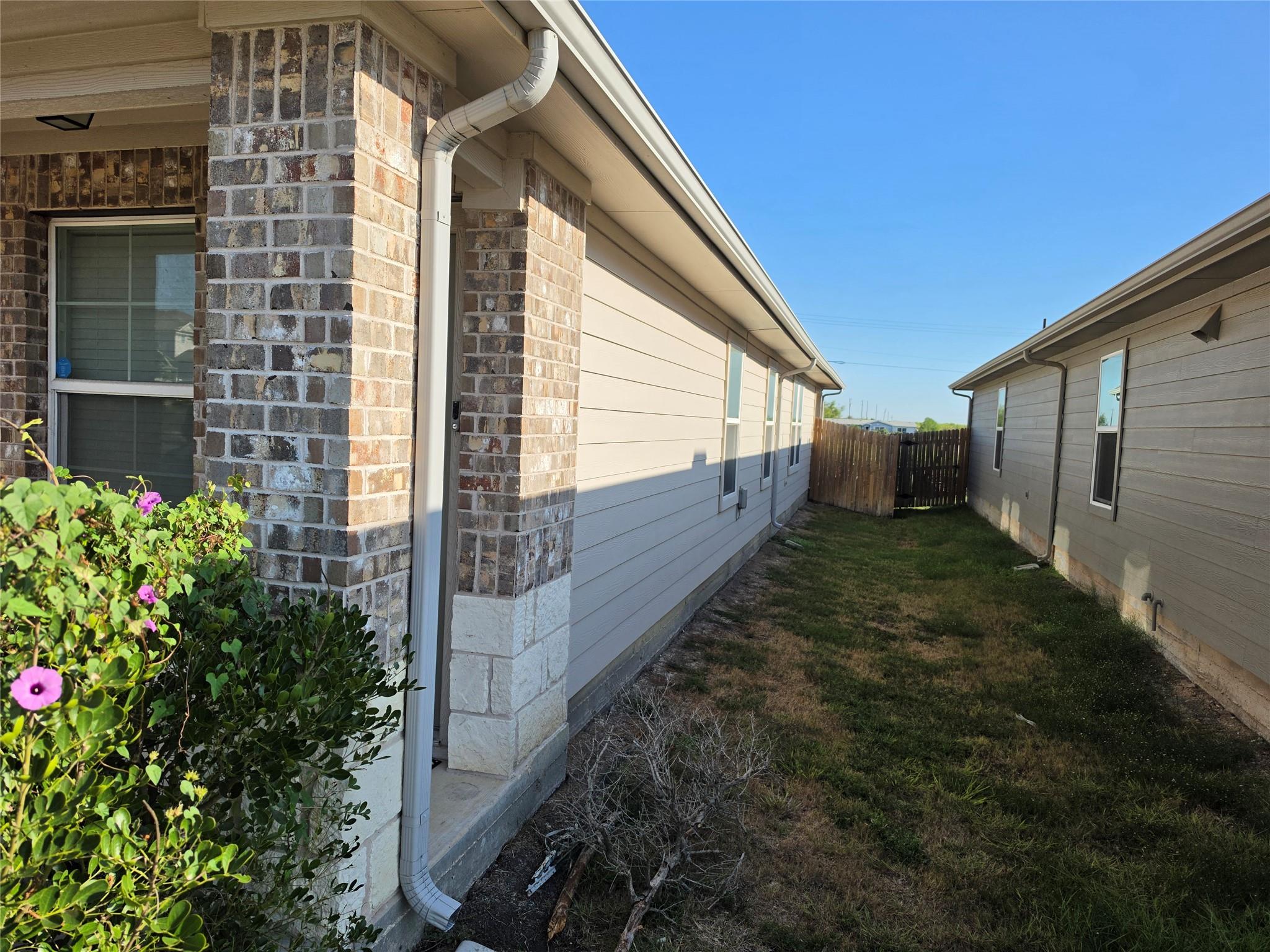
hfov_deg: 73.9
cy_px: 476
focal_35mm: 23
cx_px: 635
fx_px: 844
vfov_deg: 58.9
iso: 64
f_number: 1.4
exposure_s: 1/7622
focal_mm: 6.5
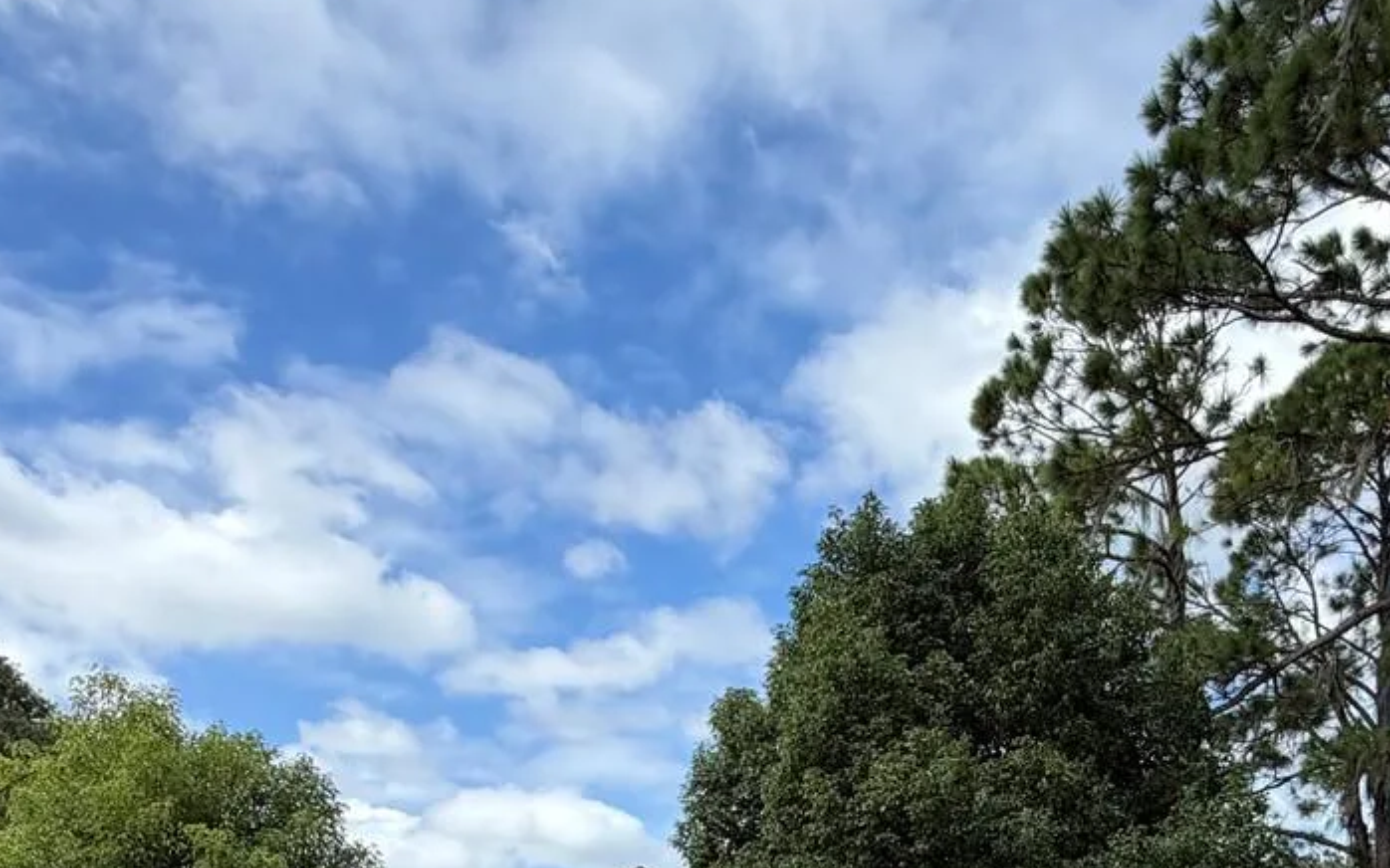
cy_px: 1053
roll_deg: +0.9
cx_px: 836
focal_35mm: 34
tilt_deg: -0.5
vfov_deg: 31.1
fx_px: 1288
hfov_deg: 56.3
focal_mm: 2.22
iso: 32
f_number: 2.2
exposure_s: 1/770
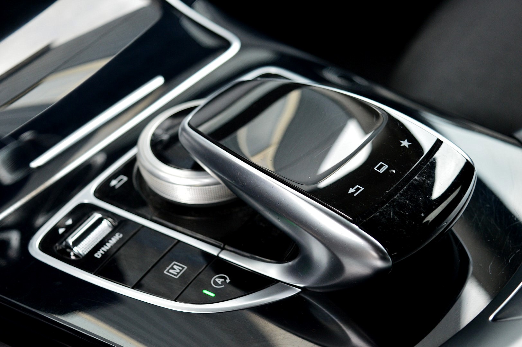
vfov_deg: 19.7
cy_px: 174
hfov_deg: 29.3
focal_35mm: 69
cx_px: 261
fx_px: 1000
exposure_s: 1/60
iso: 800
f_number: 6.3
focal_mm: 46
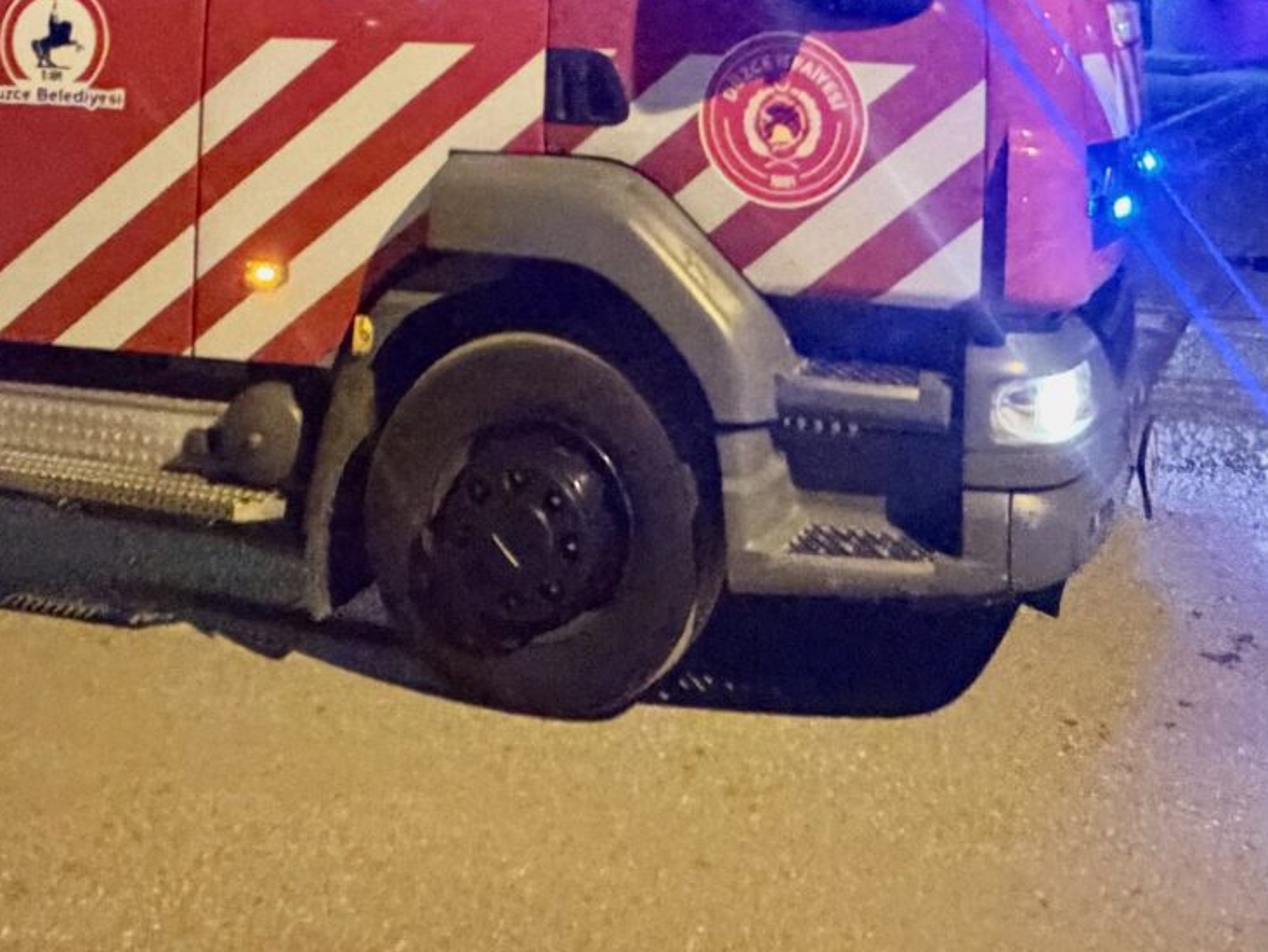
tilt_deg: +6.0
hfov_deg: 38.8
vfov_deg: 26.0
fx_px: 1796
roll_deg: -2.2
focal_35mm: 49
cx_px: 723
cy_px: -241
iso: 1250
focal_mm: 2.22
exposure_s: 1/25
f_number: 2.2
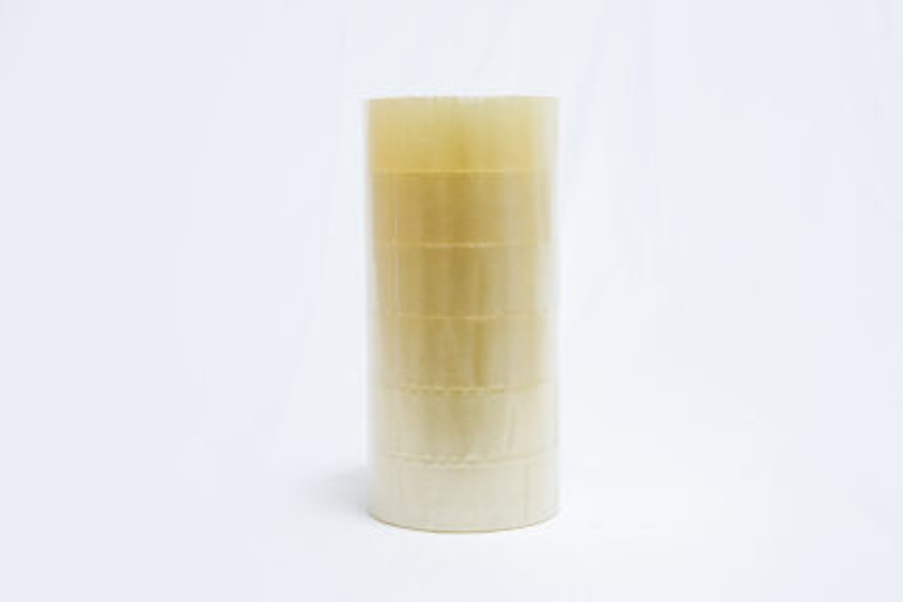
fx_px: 1430
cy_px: 301
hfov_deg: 35.0
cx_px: 452
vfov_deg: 23.8
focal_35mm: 57
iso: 3200
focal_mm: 57
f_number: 9
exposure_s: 1/200
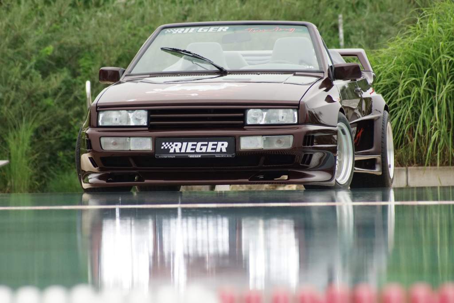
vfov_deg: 4.4
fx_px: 3973
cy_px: 152
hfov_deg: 6.5
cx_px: 227
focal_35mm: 315
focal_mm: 210
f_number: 7.1
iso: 1000
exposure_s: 1/640
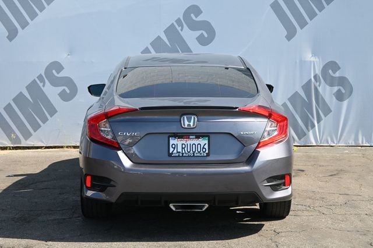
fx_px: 715
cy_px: 124
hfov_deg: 29.3
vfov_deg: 19.7
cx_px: 186
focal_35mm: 69
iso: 320
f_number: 6
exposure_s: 1/250
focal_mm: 46
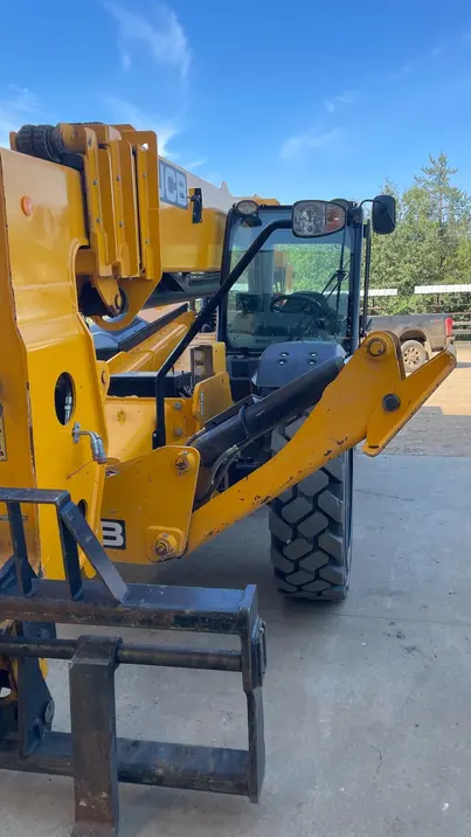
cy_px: 423
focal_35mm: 29
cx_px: 261
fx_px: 644
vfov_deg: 66.1
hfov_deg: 40.1
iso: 32
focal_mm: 4.2
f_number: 1.6
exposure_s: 1/720
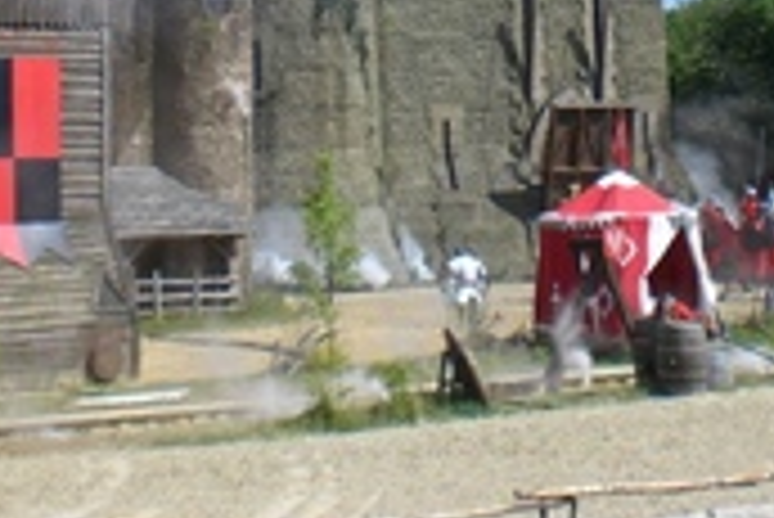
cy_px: -86
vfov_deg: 14.5
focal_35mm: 92
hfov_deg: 22.0
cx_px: 513
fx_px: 1980
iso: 50
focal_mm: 6.3
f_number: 4.4
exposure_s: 1/500
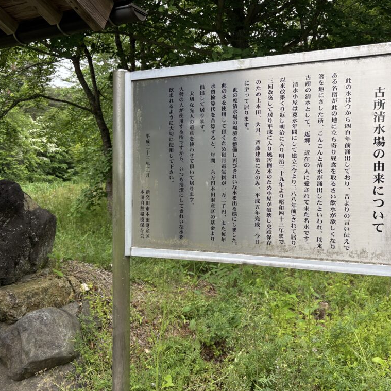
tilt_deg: -0.2
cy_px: 195
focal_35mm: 31
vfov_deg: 52.5
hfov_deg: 52.1
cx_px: 236
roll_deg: -1.0
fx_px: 396
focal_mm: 5.96
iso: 50
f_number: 1.6
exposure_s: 1/121
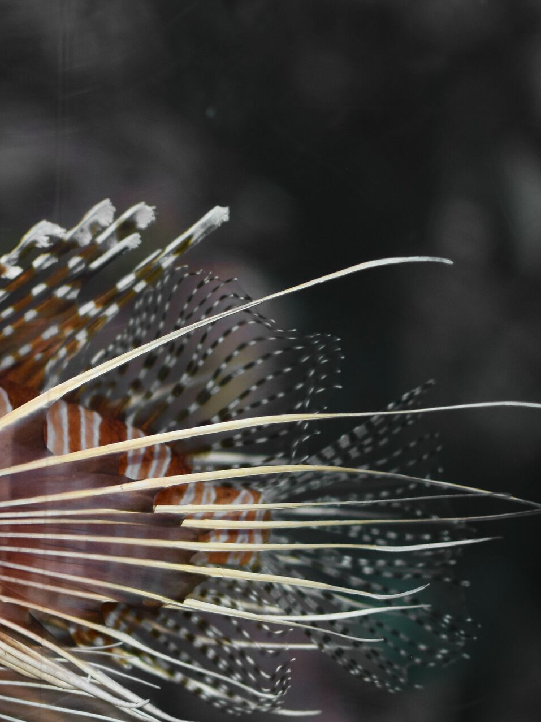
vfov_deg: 20.6
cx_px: -31
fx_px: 1979
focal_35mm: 95
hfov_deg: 15.2
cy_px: 445
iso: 320
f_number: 2
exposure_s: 1/60
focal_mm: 35
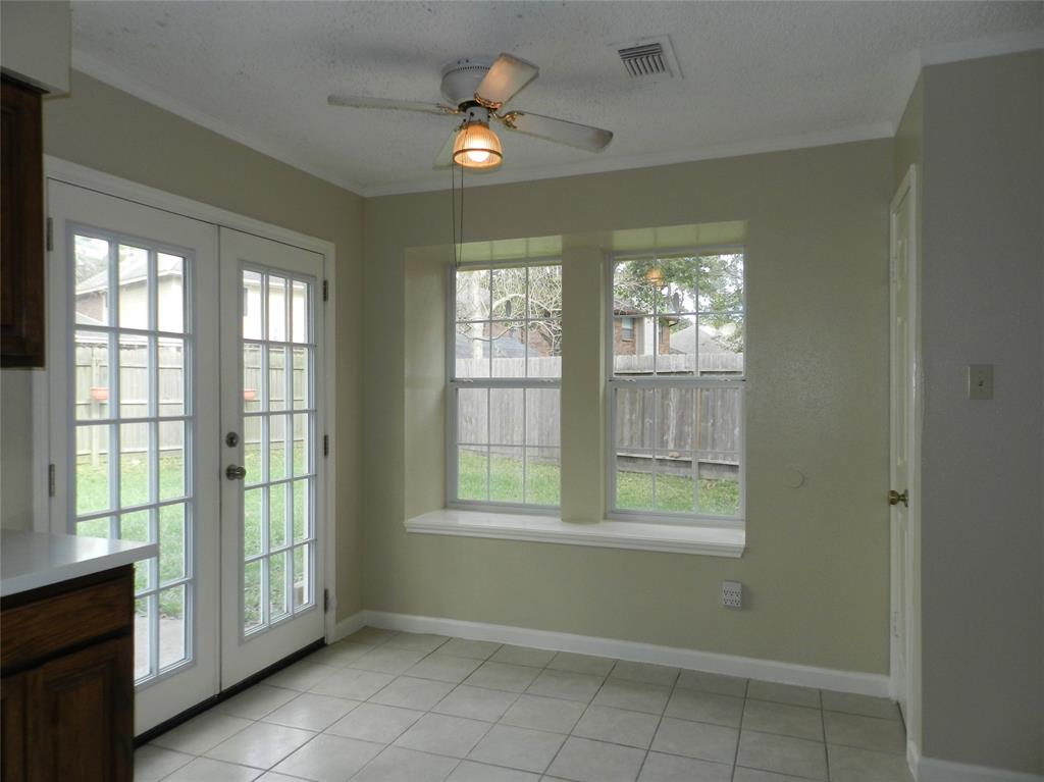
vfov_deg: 58.8
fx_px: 693
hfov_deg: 74.0
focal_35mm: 23
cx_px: 522
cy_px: 391
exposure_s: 1/100
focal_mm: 4
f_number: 3.4
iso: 160
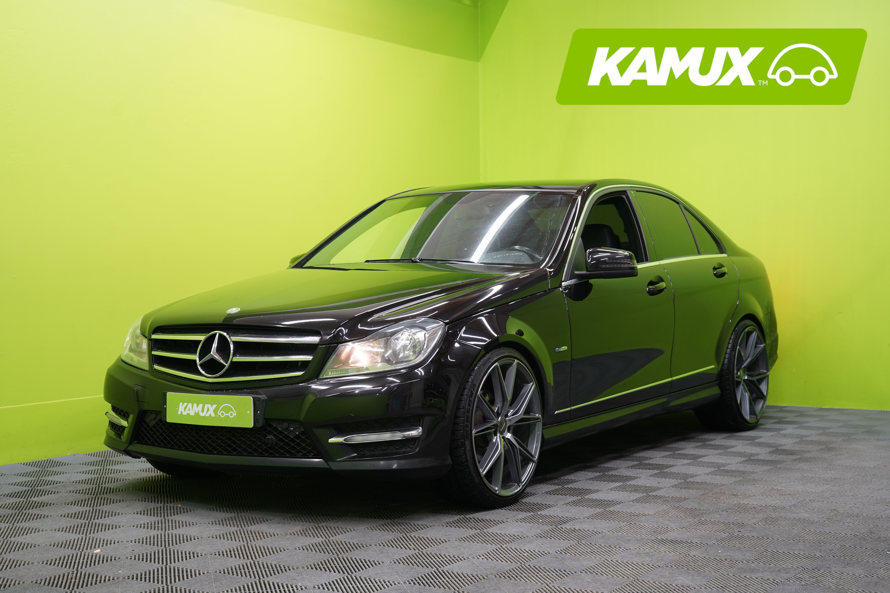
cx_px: 445
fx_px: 1285
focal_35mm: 52
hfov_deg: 38.2
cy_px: 296
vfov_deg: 26.0
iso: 400
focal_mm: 52
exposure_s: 1/25
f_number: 5
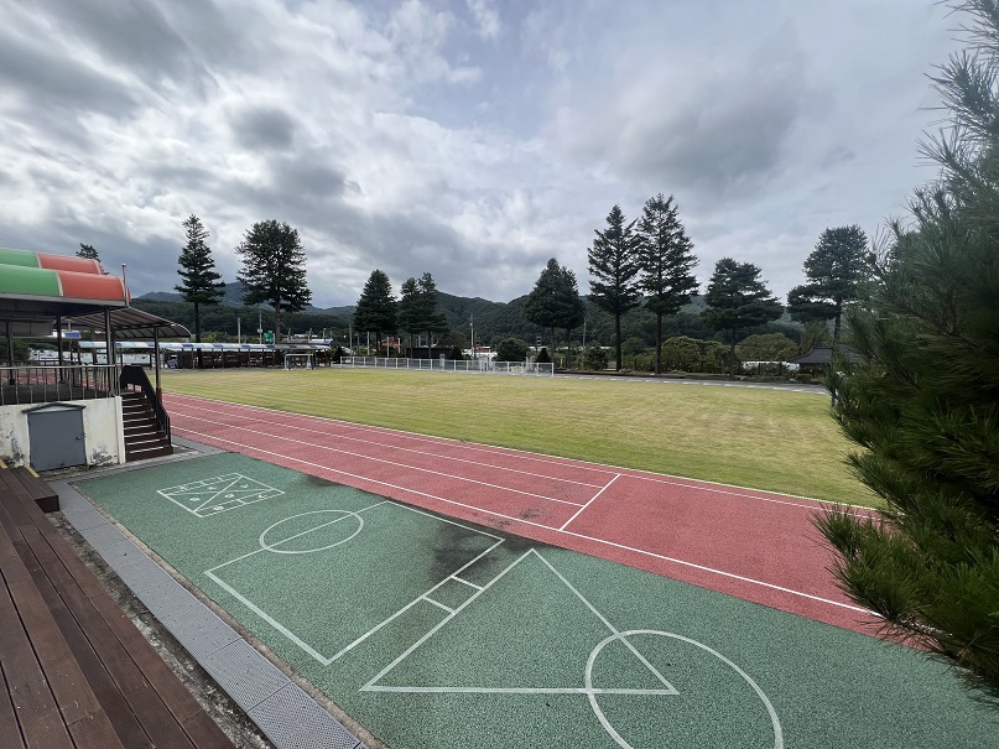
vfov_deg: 89.9
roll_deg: -0.4
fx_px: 375
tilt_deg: -4.4
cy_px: 374
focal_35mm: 13
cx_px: 500
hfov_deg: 106.2
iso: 32
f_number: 1.8
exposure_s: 1/1449
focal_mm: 1.57
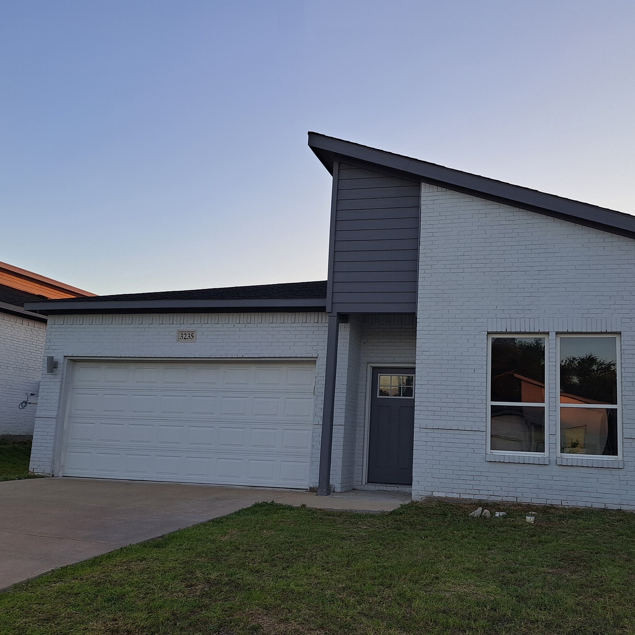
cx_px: 389
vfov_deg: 52.5
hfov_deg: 52.1
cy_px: 331
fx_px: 643
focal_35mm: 31
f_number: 1.8
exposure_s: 1/318
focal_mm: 5.23
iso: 50
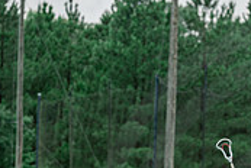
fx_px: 3038
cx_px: 341
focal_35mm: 435
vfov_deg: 3.2
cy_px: 264
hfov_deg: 4.7
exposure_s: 1/320
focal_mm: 130
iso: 250
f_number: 4.5
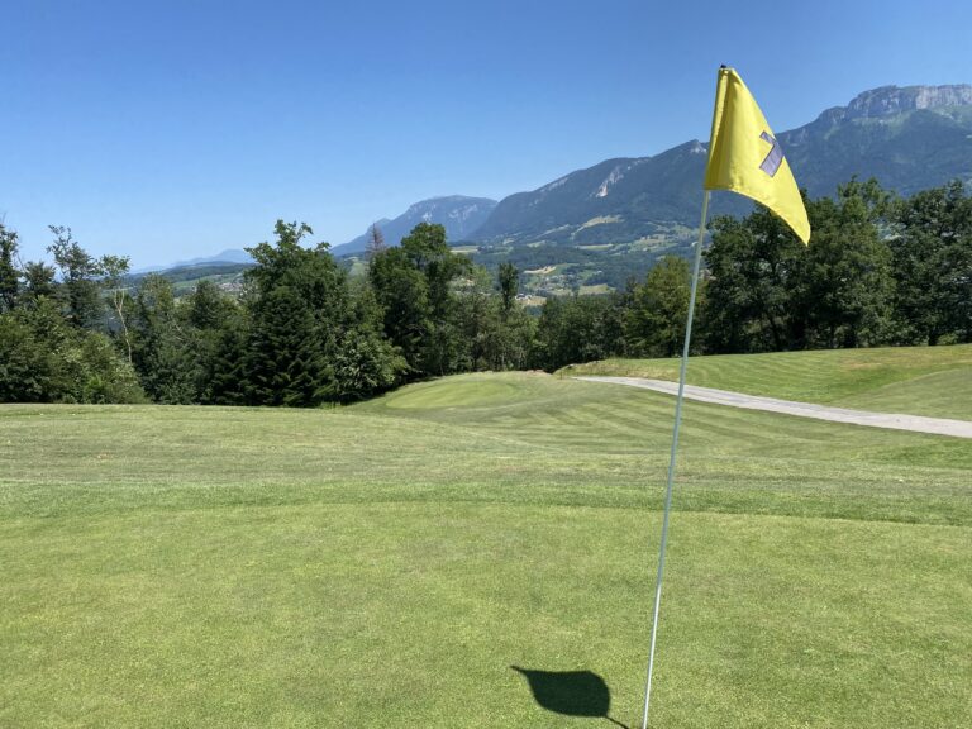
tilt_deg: -7.9
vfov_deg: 53.1
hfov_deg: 67.3
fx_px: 730
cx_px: 486
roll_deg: +4.5
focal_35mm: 26
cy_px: 364
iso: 32
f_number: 1.8
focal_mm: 4.25
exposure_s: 1/2410
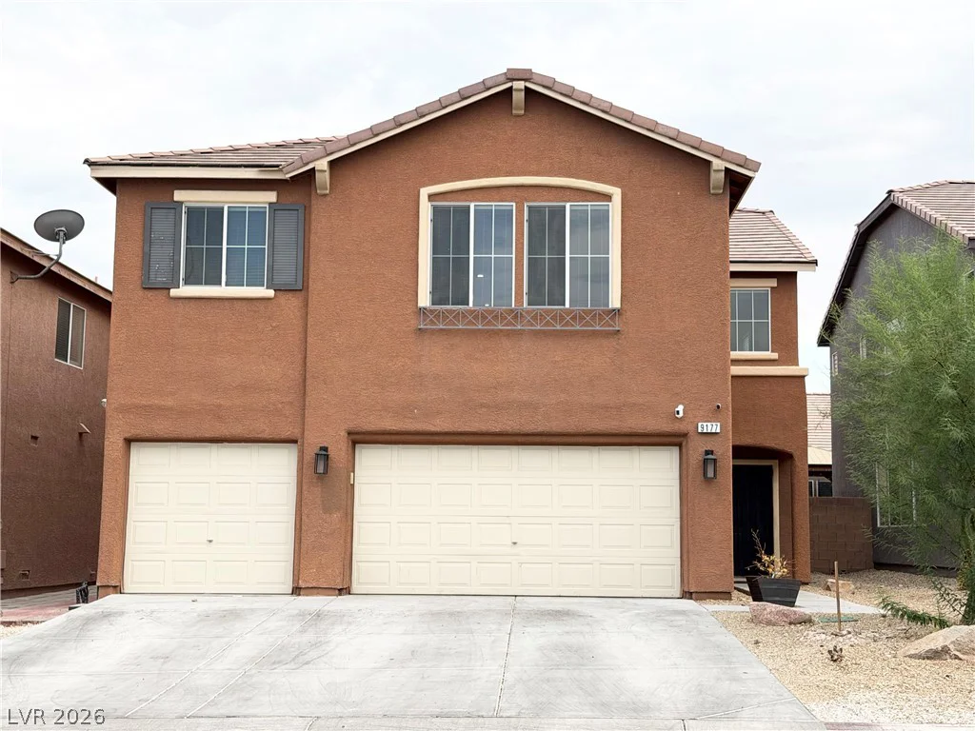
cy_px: 366
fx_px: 1352
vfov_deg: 30.3
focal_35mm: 48
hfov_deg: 39.7
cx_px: 488
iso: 64
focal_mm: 6.76
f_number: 1.78
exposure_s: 1/1330
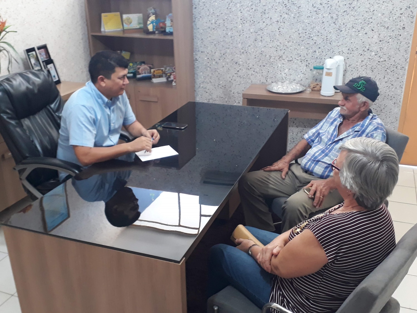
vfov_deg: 51.4
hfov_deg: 65.3
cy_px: 156
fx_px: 325
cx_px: 208
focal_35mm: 27
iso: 200
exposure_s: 1/30
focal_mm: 3.6
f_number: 1.9
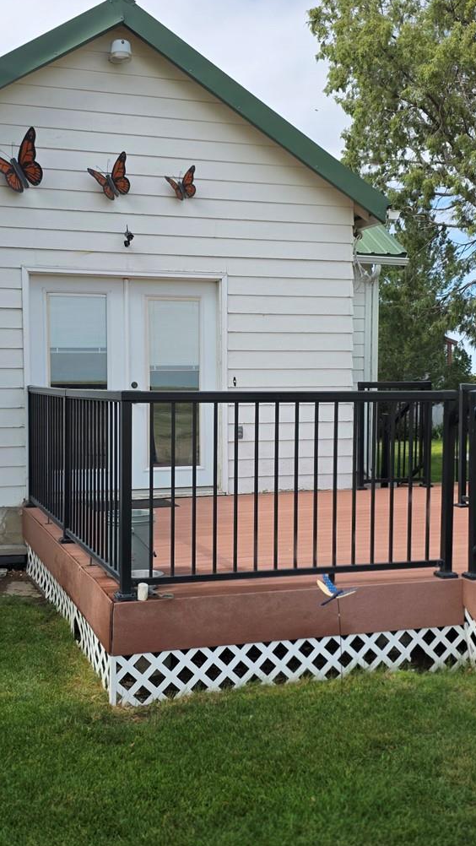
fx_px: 897
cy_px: 442
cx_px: 215
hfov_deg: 29.7
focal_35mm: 40
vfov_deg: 50.5
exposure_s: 1/3559
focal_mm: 6.3
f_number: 1.7
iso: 80
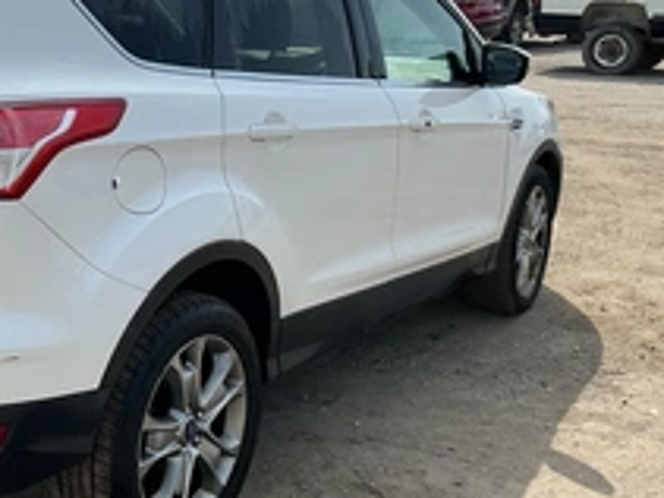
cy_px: 211
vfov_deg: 27.5
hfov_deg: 34.4
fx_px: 1016
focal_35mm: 53
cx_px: 79
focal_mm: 3
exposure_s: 1/1626
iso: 25
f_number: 1.8
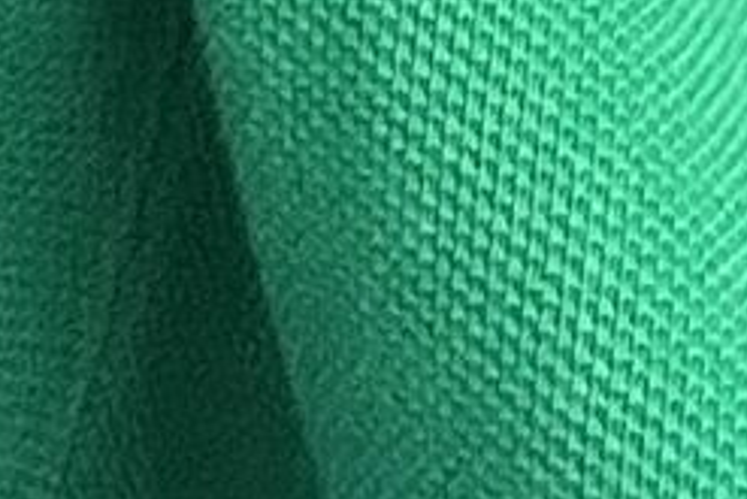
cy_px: -2737
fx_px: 6706
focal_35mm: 323
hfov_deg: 5.8
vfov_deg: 3.6
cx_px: 2580
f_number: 1.9
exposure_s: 1/90
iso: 80
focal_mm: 2.69
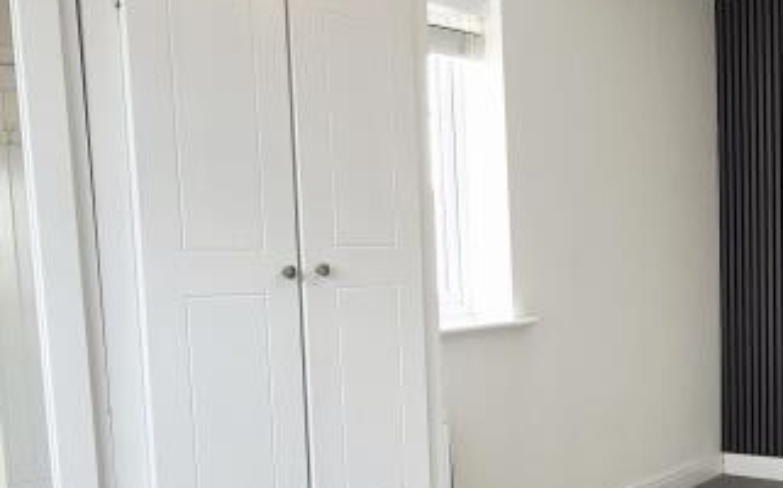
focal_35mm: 44
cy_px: 366
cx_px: 505
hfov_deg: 44.8
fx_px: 938
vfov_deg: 28.7
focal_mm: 1.74
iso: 64
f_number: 2.2
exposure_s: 1/50
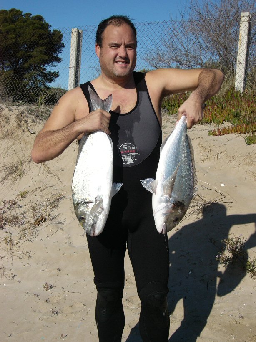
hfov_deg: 27.5
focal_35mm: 53
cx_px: 128
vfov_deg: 36.2
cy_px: 171
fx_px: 523
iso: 50
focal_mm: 8.8
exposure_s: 1/200
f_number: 9.7
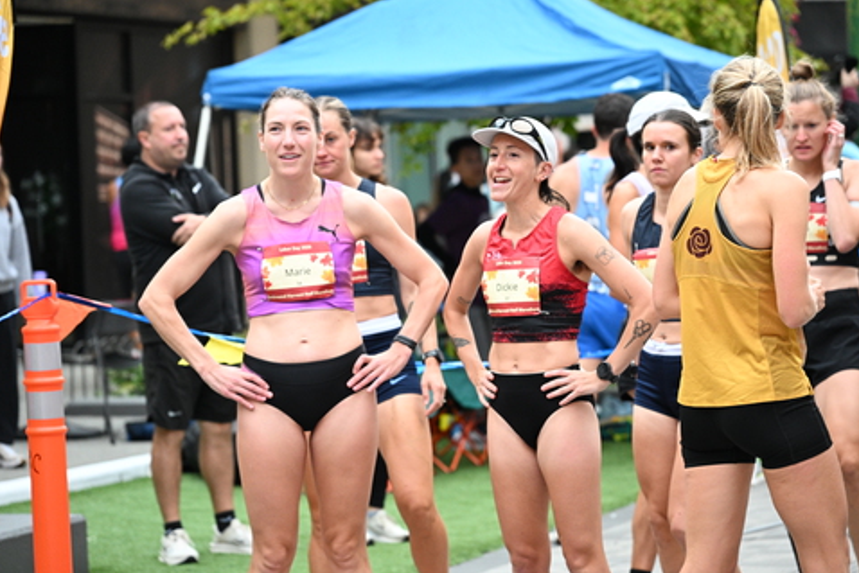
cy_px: 252
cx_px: 467
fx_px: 3294
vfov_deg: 9.9
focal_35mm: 138
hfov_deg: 14.9
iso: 2500
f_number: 4
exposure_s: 1/500
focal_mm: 120
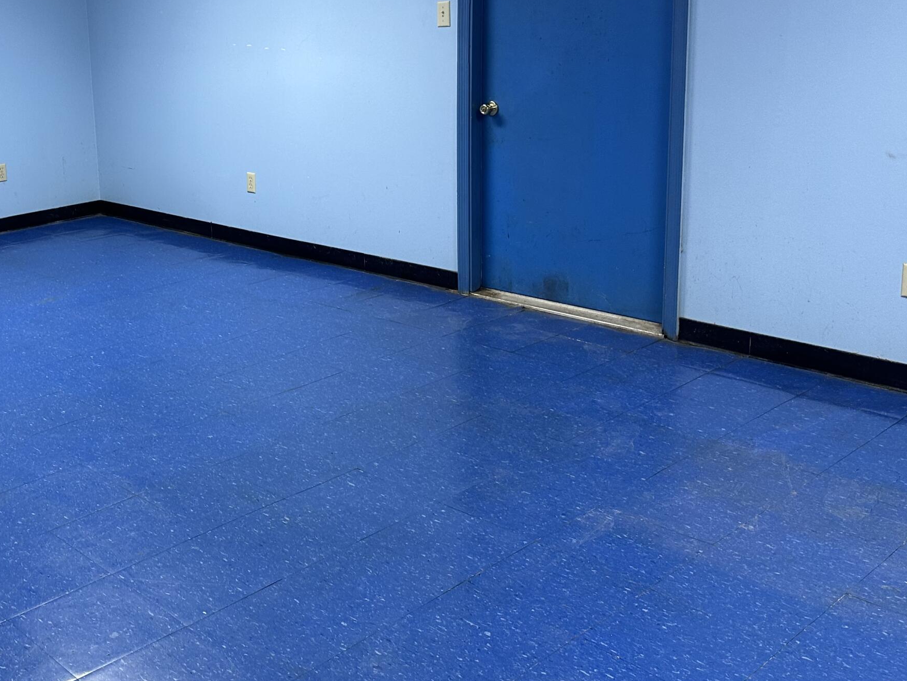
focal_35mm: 41
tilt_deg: -11.4
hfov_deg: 43.0
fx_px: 1074
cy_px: 218
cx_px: 144
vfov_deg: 34.8
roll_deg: +2.4
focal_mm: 6.86
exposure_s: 1/60
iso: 125
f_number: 1.78
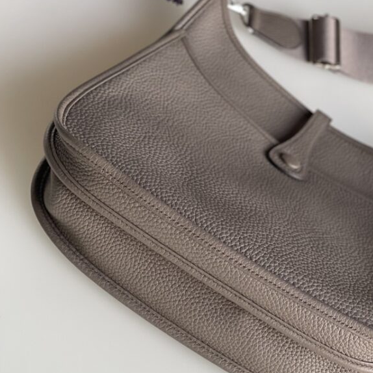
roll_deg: -31.6
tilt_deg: -43.9
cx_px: 222
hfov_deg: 18.9
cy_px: 259
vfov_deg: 18.8
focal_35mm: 92
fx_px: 1122
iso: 160
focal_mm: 7.5
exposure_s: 1/121
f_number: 2.2
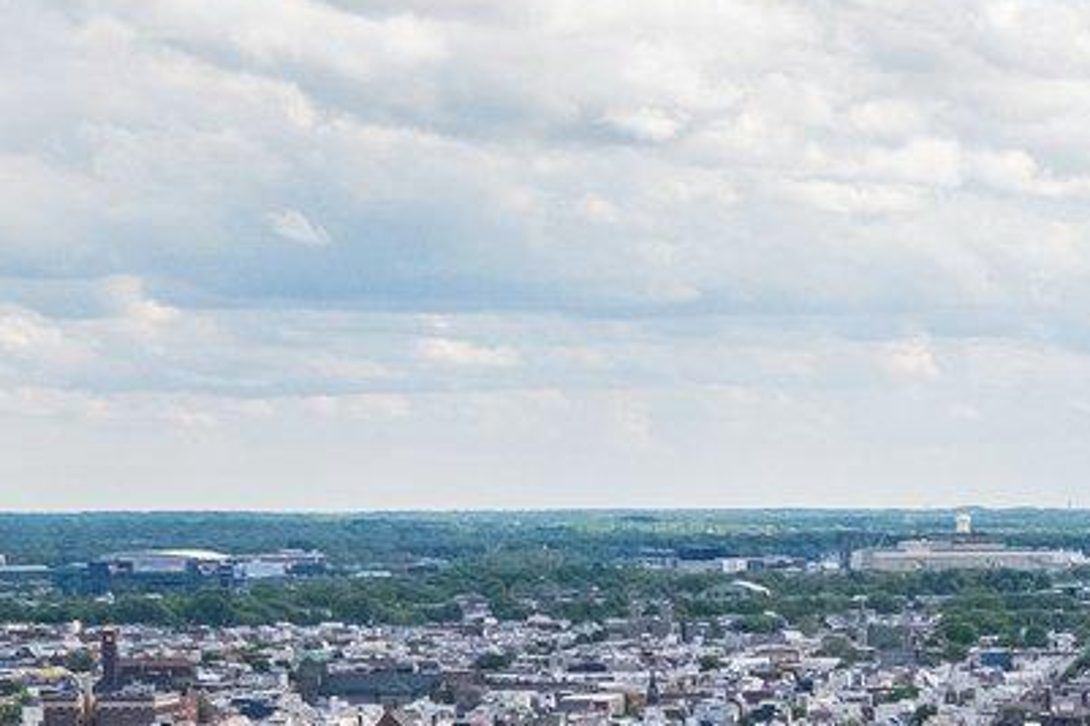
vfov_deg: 7.3
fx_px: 5569
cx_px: 1196
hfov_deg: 11.0
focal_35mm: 184
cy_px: 1298
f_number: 8
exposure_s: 1/550
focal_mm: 24
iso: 250
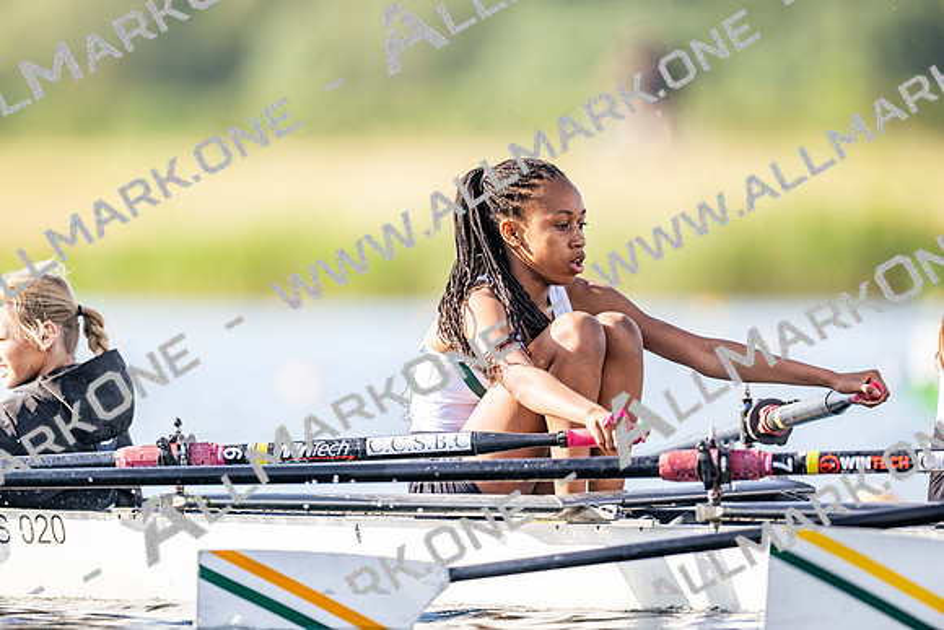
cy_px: 315
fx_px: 15736
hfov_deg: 3.4
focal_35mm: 600
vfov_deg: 2.3
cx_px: 472
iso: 720
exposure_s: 1/2500
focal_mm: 600
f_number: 4
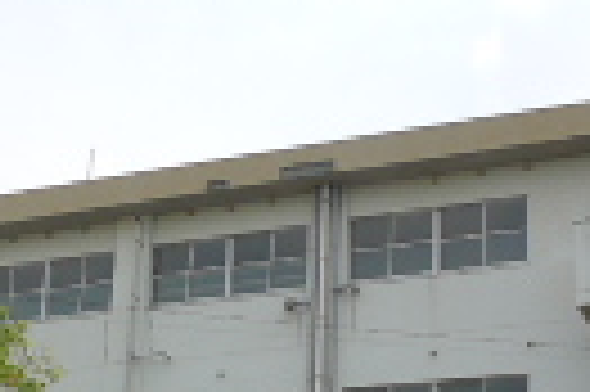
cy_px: 419
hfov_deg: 17.5
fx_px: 1915
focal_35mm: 117
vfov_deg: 11.5
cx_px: 198
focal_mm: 5.1
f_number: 4
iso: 80
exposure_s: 1/800
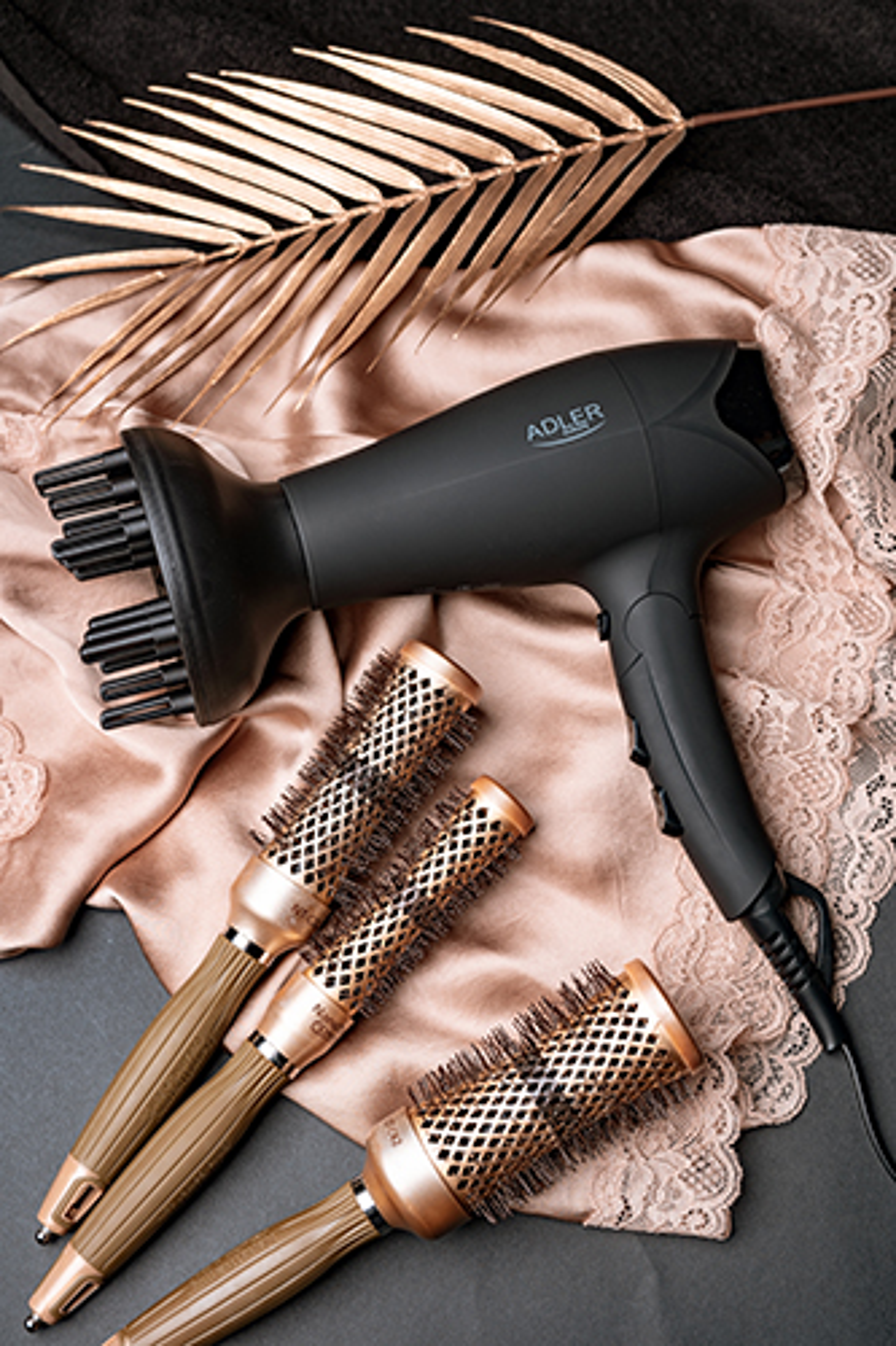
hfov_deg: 27.0
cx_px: 448
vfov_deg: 39.6
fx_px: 1868
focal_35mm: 50
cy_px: 673
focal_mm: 50
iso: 100
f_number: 4.5
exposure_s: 1/125
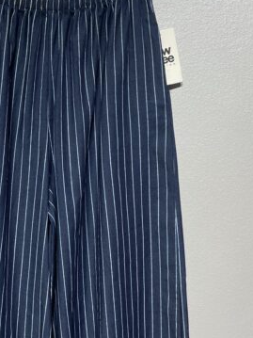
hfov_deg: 24.6
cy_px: 190
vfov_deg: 33.2
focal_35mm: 58
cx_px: 36
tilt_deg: -6.3
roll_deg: -0.2
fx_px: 566
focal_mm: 4.2
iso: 32
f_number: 1.6
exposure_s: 1/118
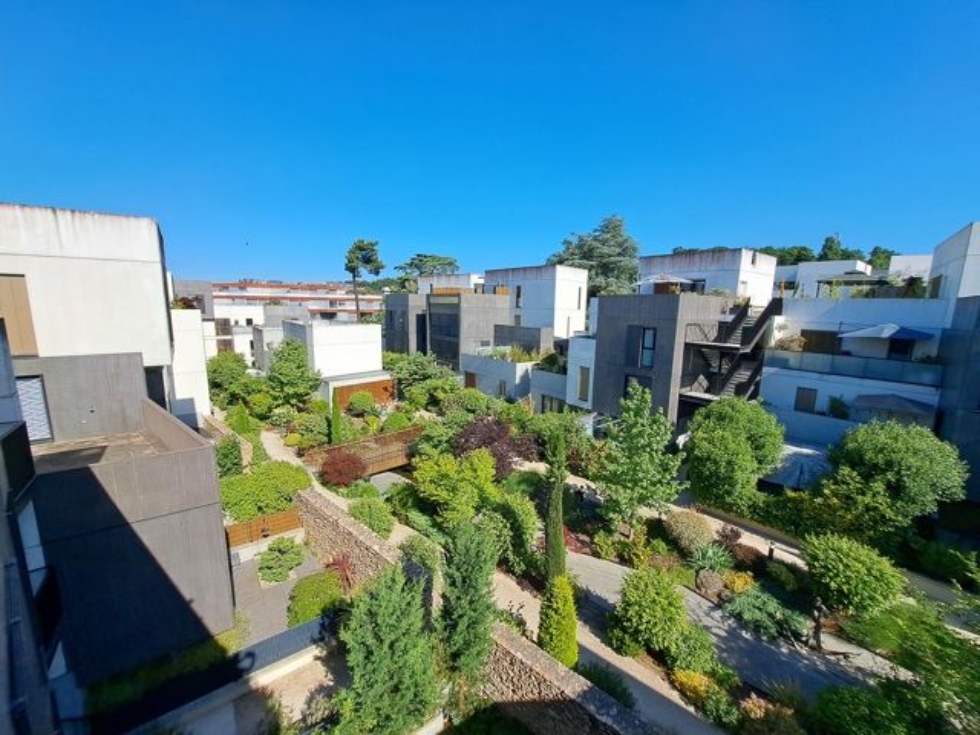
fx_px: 368
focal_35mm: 13
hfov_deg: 106.2
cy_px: 368
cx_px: 490
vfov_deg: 89.9
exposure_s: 1/1603
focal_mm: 1.74
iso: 50
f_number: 2.2
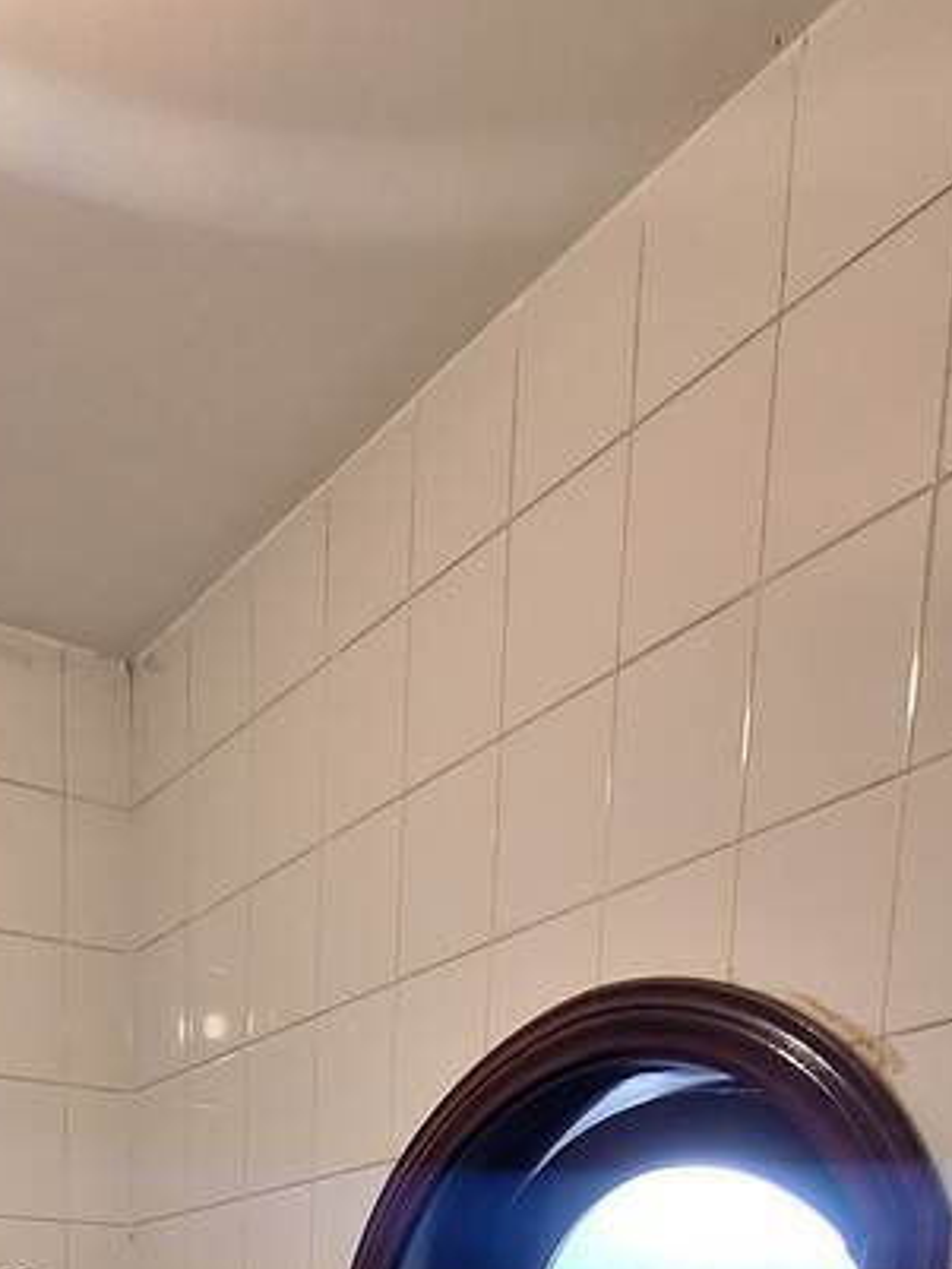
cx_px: 73
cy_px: 1677
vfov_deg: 34.9
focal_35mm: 35
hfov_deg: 37.7
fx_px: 1283
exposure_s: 1/40
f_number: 2.2
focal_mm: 1.74
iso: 80
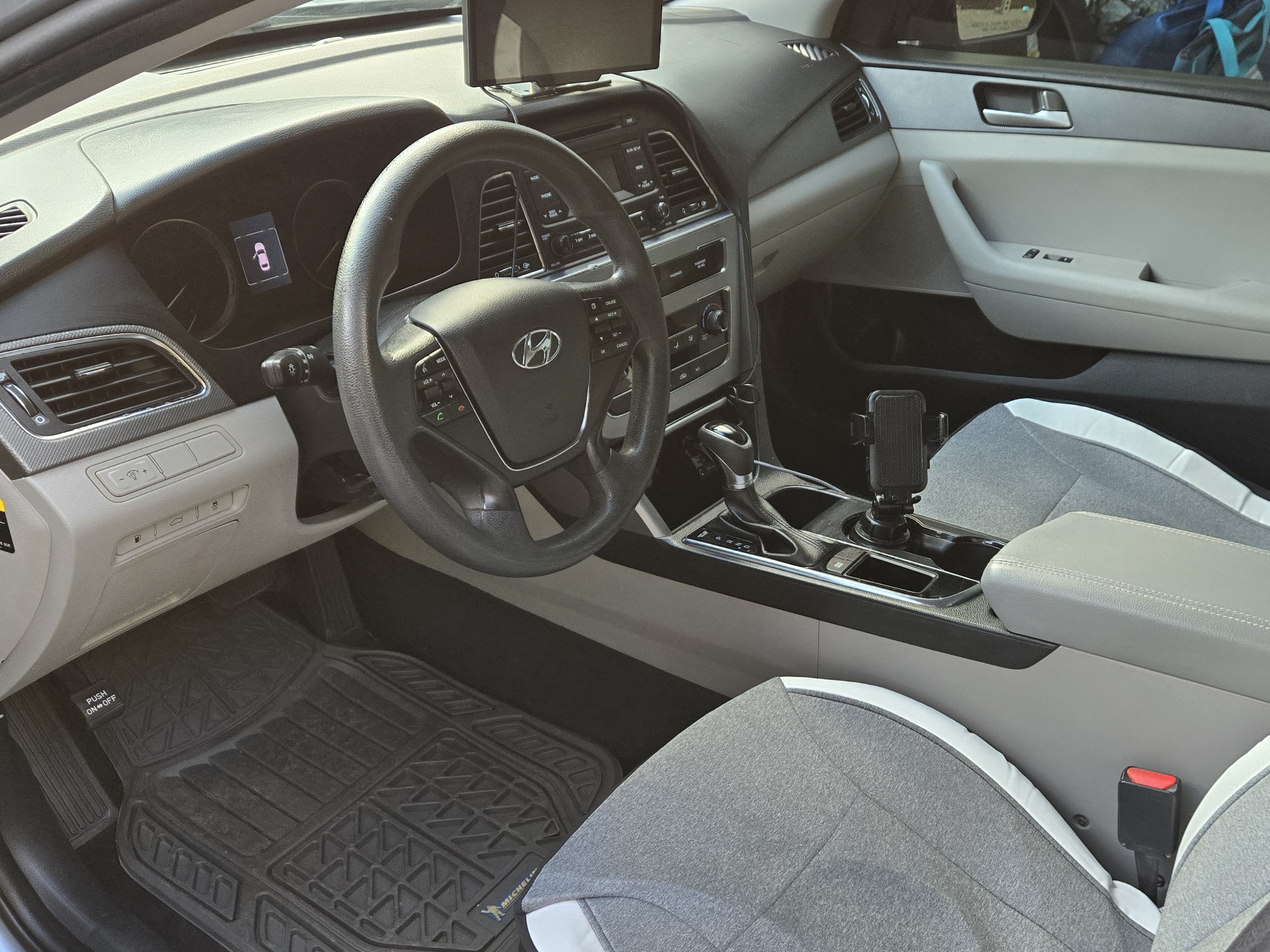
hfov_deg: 55.4
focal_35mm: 33
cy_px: 542
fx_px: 1211
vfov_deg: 42.8
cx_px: 637
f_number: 1.8
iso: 160
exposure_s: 1/180
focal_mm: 5.4
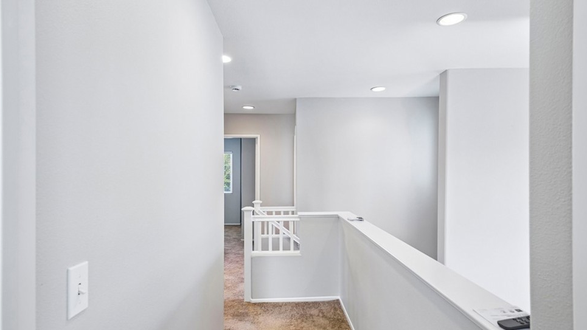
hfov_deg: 86.6
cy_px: 178
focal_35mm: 20
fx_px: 311
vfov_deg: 55.8
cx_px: 304
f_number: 8
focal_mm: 18
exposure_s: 1/25
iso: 400
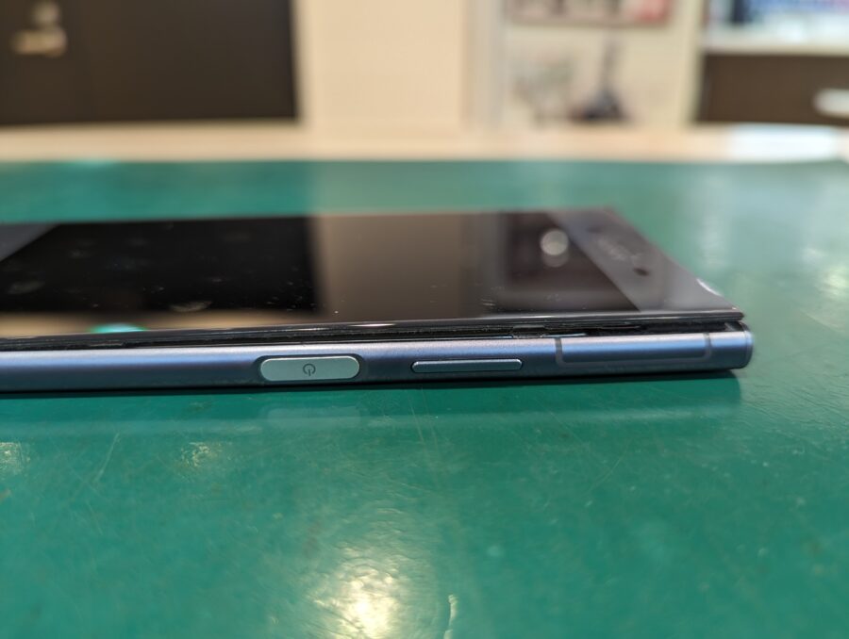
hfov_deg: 71.5
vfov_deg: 57.0
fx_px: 590
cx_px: 424
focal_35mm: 24
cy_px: 320
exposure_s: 1/25
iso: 72
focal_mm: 6.81
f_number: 1.85
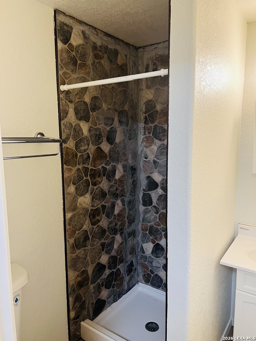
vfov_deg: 67.3
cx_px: 128
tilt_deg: -7.8
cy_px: 170
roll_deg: +1.3
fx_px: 256
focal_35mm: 26
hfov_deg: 53.1
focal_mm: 5.7
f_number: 1.5
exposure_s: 1/60
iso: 100
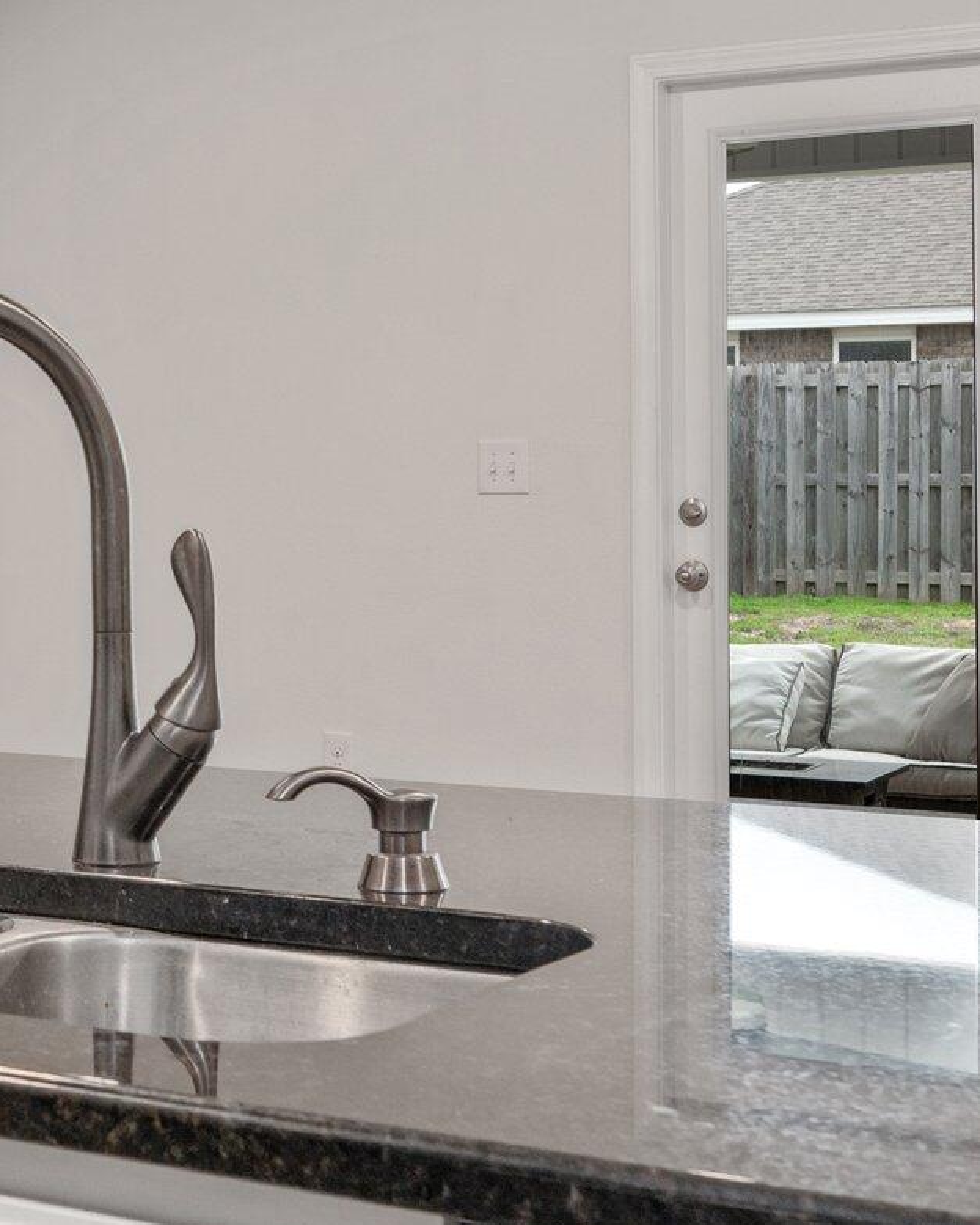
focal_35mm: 65
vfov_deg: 29.0
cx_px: -52
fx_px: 2365
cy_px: 529
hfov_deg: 22.3
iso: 400
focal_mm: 26.5
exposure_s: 1/8
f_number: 9
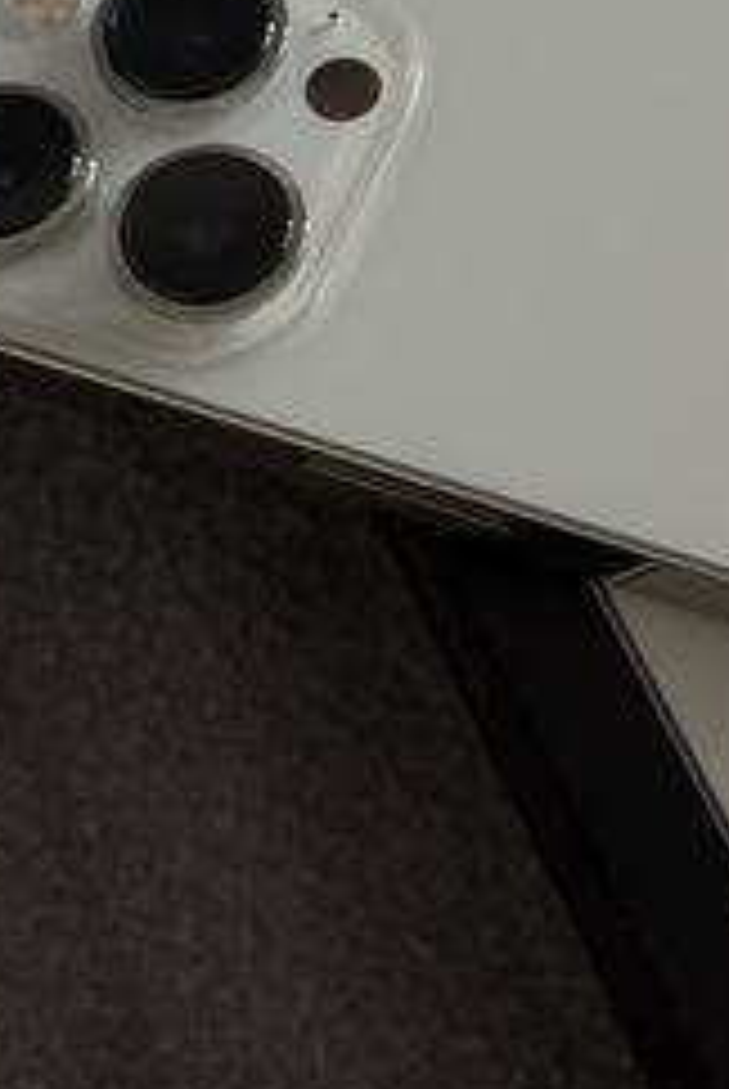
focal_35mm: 103
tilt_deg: -56.8
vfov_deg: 19.6
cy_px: 225
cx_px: 488
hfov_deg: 13.3
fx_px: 3119
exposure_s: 1/69
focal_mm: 6.76
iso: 100
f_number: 1.78
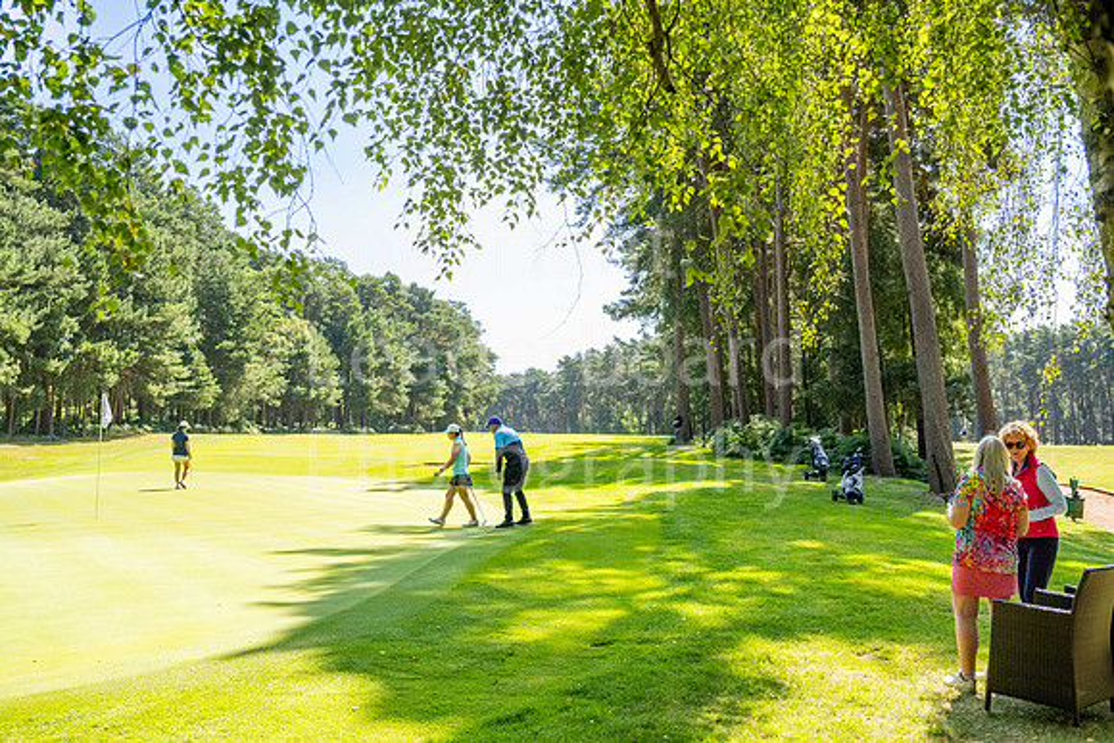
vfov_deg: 37.9
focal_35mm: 35
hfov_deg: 54.4
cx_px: 557
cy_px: 372
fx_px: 1083
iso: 800
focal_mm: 35
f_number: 4
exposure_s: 1/5000
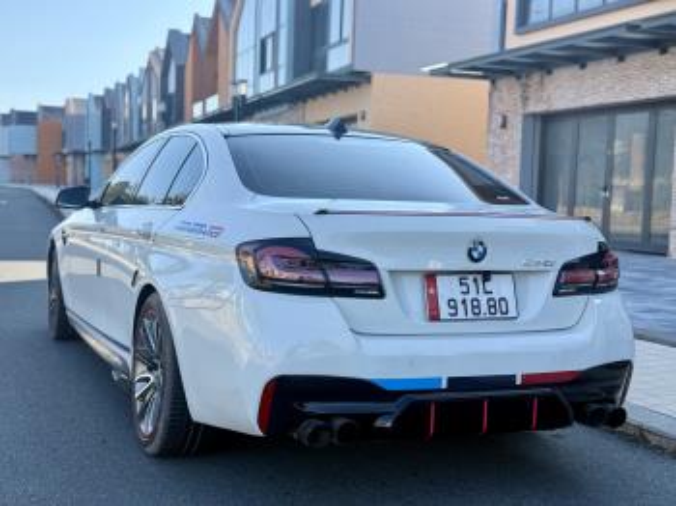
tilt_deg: -2.7
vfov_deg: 30.2
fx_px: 937
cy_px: 253
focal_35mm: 48
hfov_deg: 39.7
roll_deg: -1.1
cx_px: 338
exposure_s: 1/1085
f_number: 1.78
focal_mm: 6.76
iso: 80
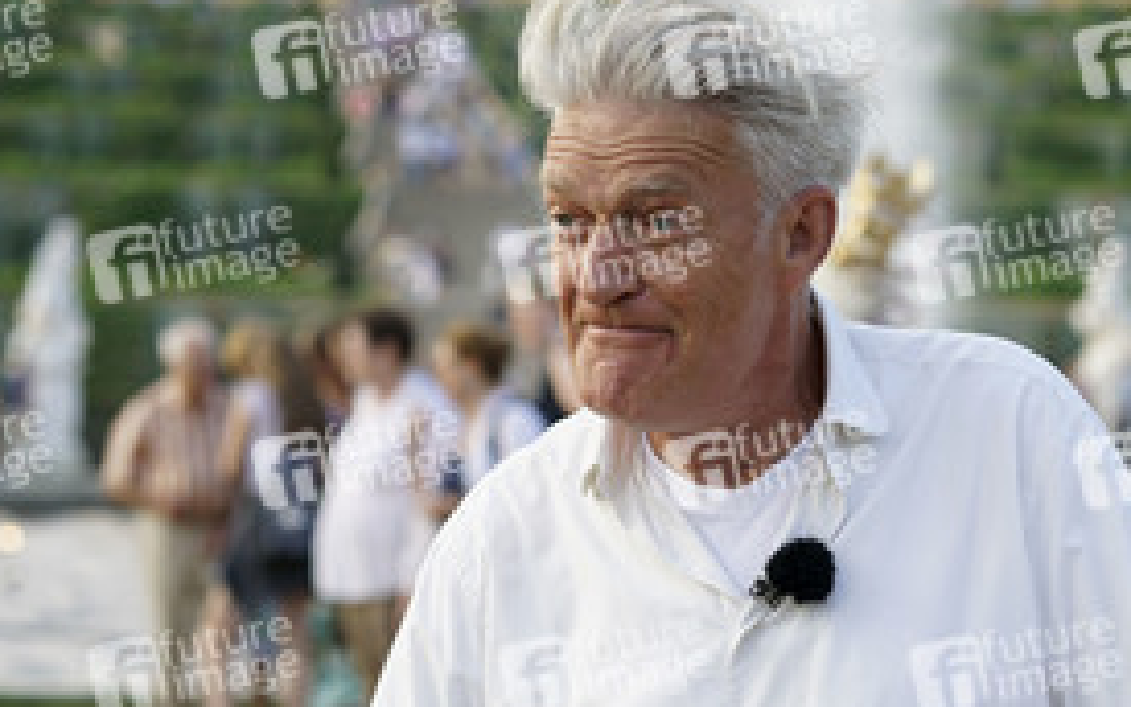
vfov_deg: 9.2
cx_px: 660
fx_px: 4378
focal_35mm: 142
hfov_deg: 14.7
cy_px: 358
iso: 100
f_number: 4.5
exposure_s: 1/125
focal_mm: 85
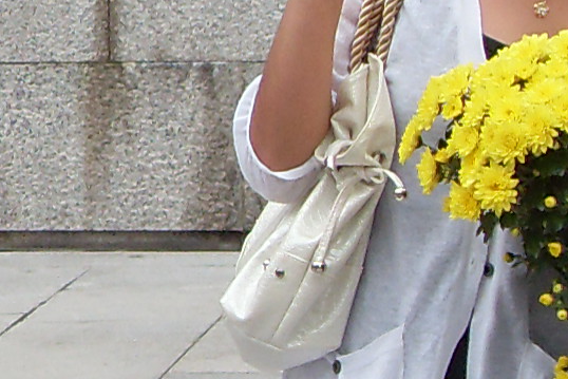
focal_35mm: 265
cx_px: 253
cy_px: -1
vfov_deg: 5.2
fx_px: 4182
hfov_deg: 7.8
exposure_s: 1/250
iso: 80
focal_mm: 7.1
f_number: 3.1
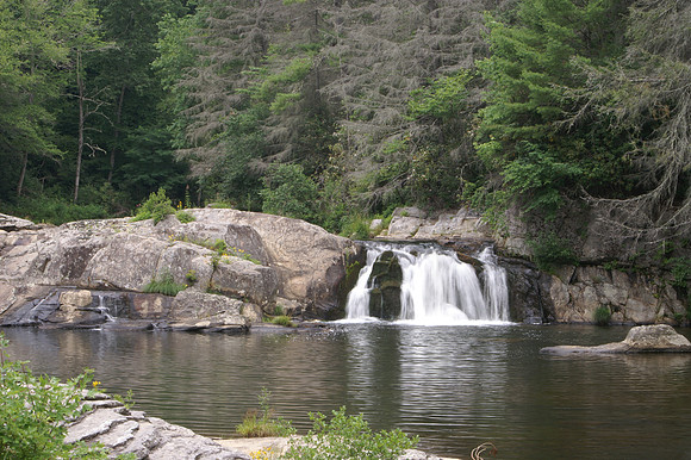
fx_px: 1439
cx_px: 346
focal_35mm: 75
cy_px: 230
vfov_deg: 18.2
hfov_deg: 27.0
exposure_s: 1/8
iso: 100
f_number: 32
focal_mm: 50
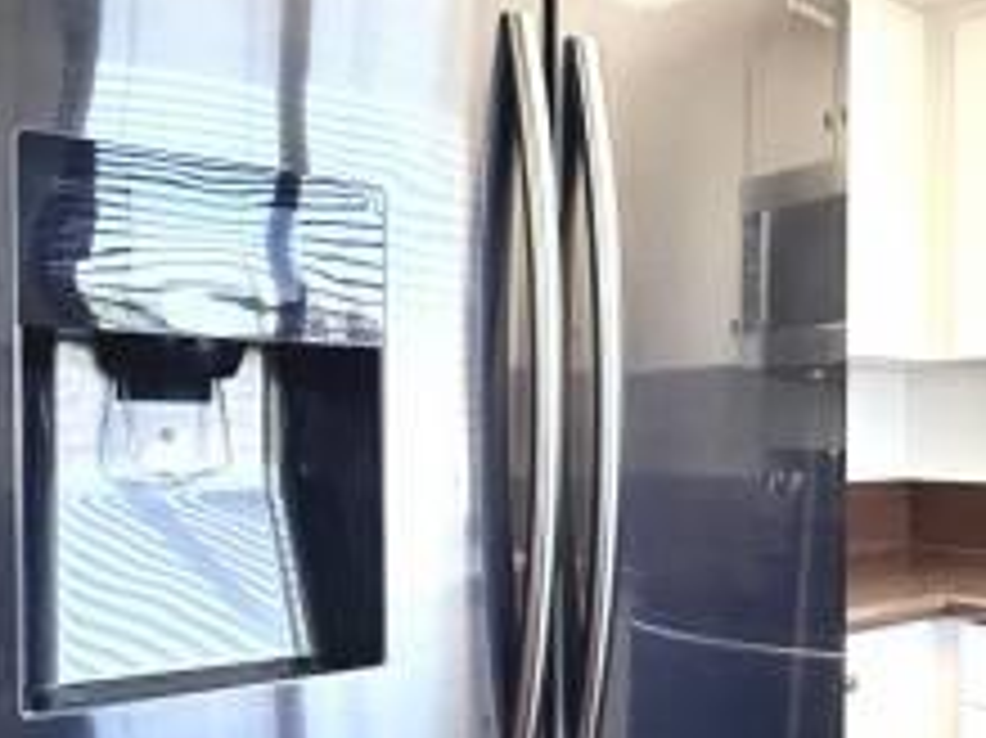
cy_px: 464
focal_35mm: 41
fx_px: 1167
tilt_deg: -0.9
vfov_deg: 34.9
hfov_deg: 39.2
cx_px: 1031
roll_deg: -0.8
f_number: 2.2
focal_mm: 2.22
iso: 200
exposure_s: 1/60
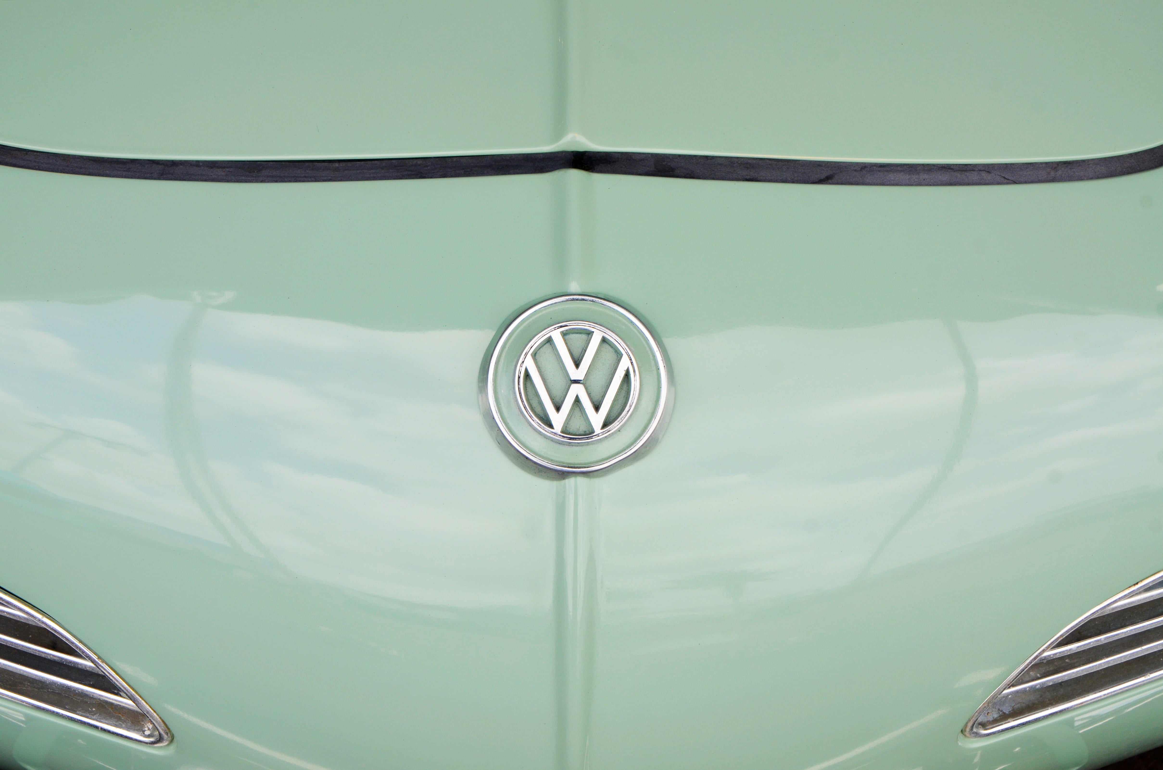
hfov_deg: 33.5
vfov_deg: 22.5
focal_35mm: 60
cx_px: 582
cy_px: 385
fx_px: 1934
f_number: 9
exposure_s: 1/320
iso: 200
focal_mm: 40
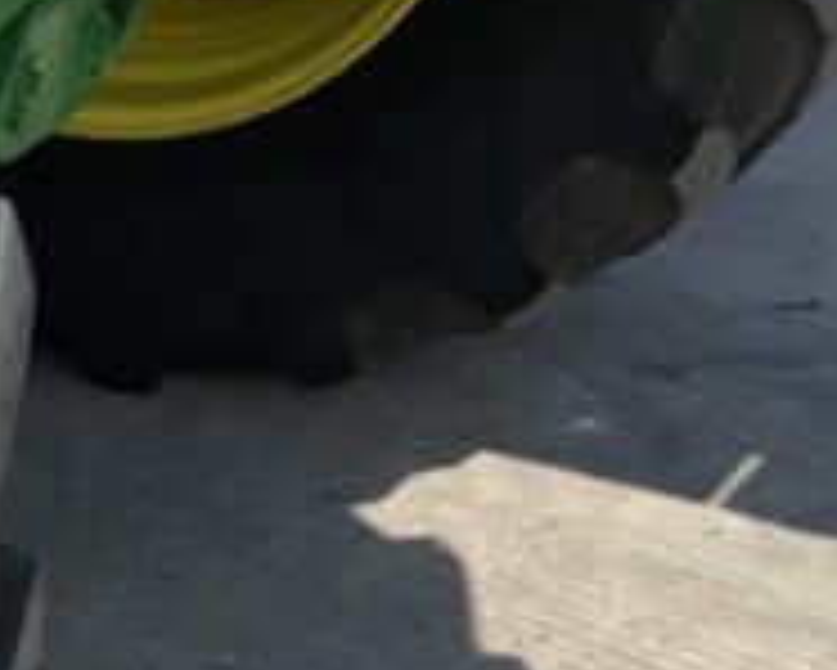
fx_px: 3866
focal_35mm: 156
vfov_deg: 9.9
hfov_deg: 11.4
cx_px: -738
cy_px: 364
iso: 16
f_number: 1.8
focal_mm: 3
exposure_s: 1/1451
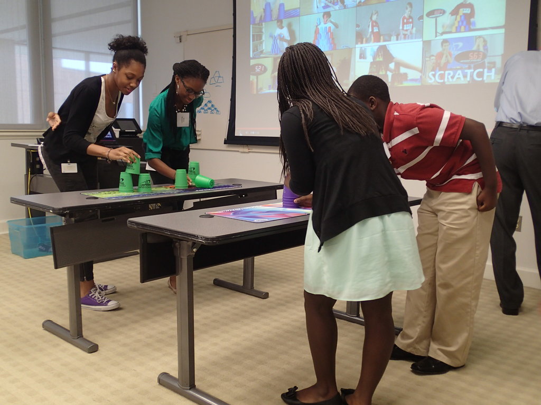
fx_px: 547
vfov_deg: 40.7
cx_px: 270
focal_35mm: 35
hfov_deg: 52.6
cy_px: 202
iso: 200
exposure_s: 1/40
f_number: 2.6
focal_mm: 6.42
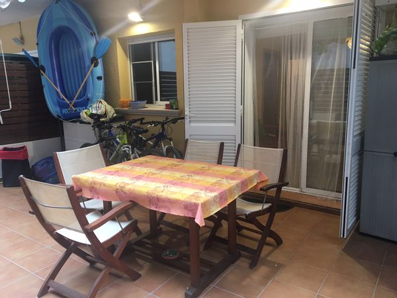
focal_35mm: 29
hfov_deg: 61.7
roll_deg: +0.3
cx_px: 198
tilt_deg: -10.1
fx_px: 333
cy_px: 149
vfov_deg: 48.2
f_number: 2.2
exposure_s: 1/33
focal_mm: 4.15
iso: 50
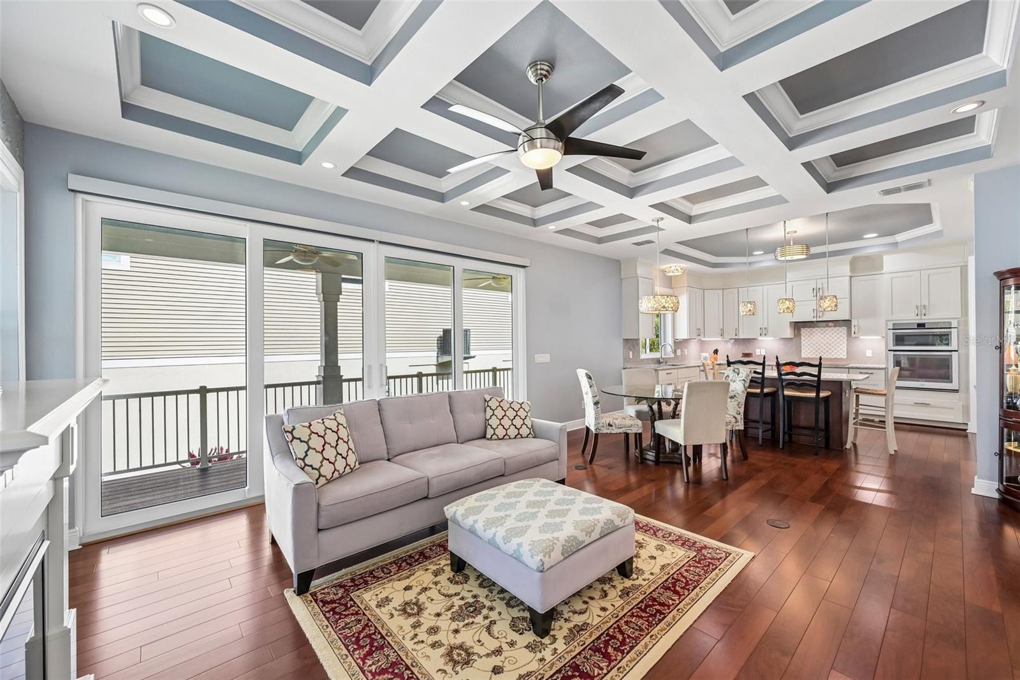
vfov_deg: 81.2
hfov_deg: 104.3
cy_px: 340
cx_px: 510
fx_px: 397
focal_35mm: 14
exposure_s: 1/200
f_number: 8
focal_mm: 14
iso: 400
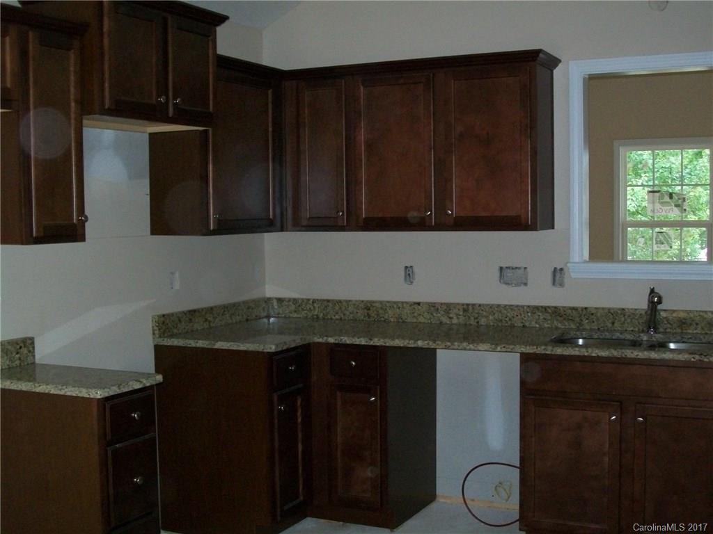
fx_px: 927
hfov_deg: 42.1
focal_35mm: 45
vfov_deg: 32.2
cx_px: 356
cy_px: 267
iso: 160
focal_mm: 7.6
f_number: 3
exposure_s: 1/80
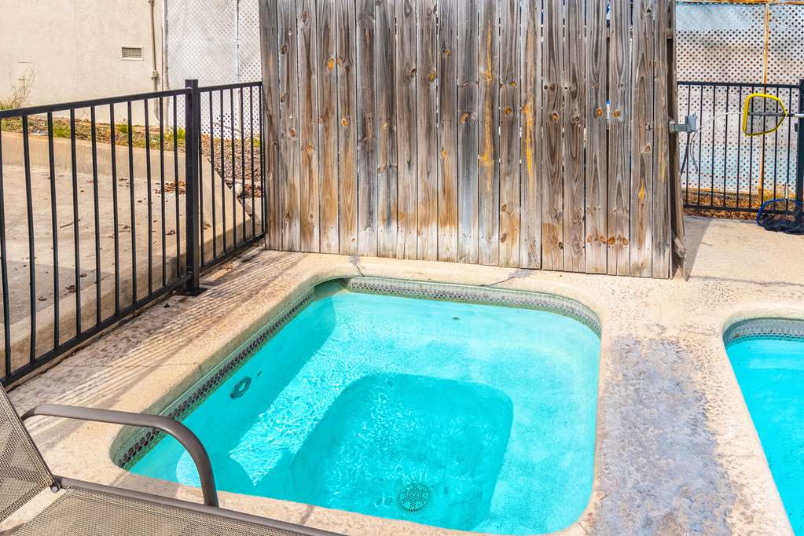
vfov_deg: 59.5
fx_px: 469
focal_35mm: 21
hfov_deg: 81.2
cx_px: 402
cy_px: 268
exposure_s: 1/8000
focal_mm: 14
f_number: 8
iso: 320
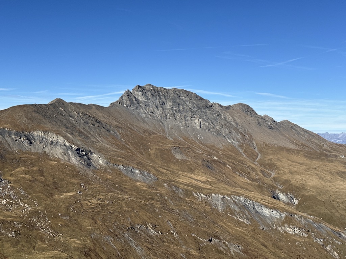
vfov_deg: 30.3
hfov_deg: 39.7
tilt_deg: -0.5
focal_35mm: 48
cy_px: 130
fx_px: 480
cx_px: 173
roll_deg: -0.8
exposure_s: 1/5263
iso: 64
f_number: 1.78
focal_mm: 6.86
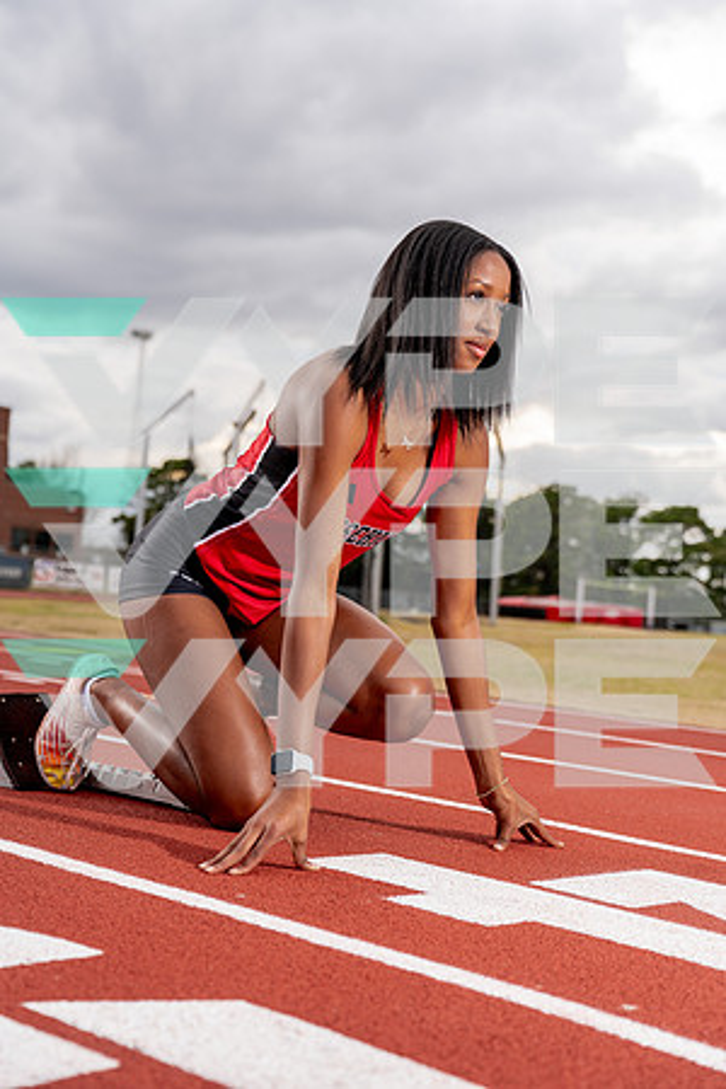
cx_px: 363
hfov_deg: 27.5
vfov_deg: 40.3
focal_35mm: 49
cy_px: 544
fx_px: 1482
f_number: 4
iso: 100
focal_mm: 49
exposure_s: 1/250
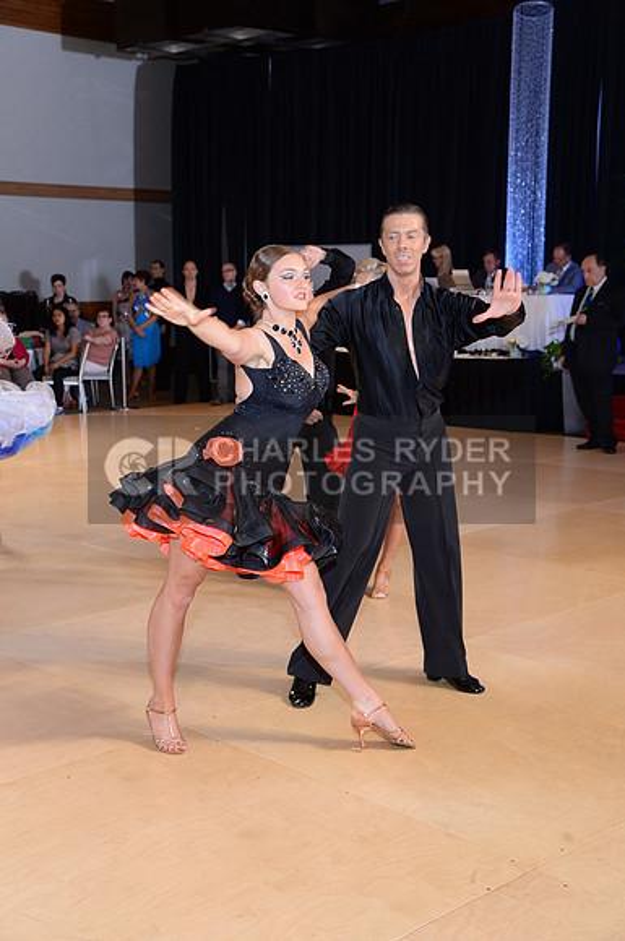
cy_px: 470
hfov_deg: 26.9
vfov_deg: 39.6
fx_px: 1306
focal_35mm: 50
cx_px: 312
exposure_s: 1/250
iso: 1250
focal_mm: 50
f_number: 5.6
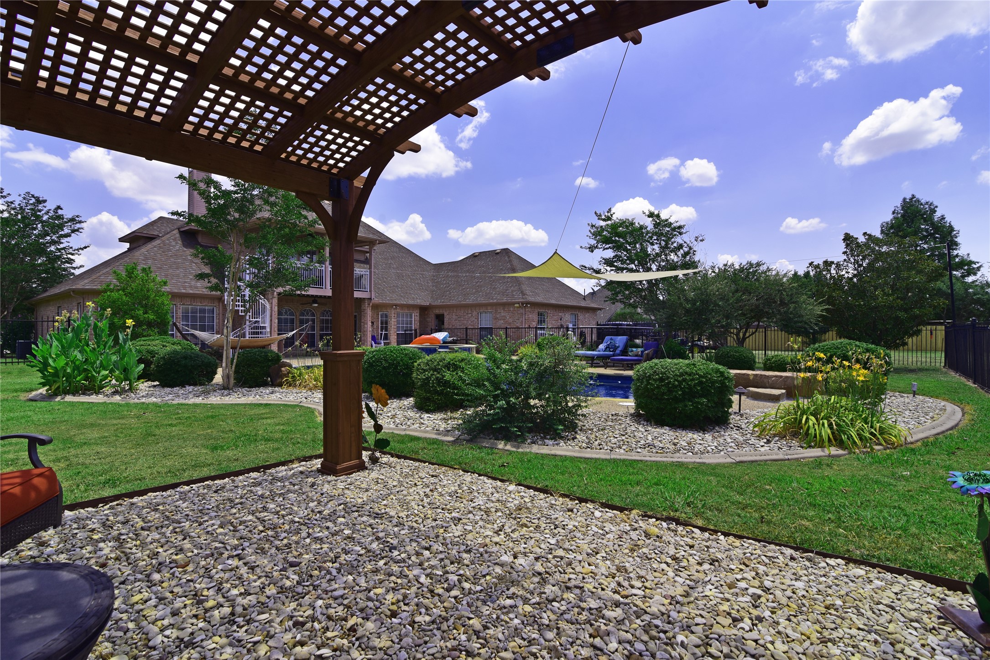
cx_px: 495
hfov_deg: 96.7
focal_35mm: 16
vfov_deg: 73.8
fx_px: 440
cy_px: 330
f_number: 10
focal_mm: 16
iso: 100
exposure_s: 1/200
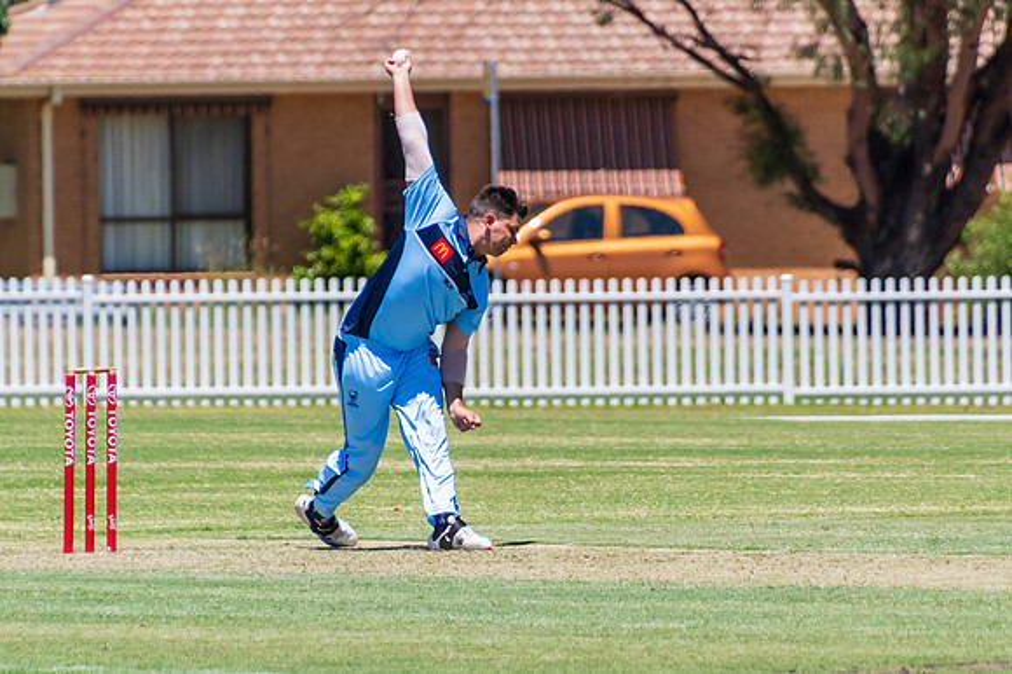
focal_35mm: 886
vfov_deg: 1.6
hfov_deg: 2.3
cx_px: 480
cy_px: 343
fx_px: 24892
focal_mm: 400
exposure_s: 1/2500
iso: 400
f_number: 6.3
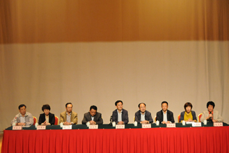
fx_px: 382
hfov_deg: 33.4
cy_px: 55
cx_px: 122
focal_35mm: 60
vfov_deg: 22.6
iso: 1000
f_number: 4
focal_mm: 22
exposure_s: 1/60
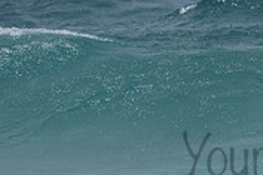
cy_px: 114
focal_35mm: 2007
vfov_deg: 0.7
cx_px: 433
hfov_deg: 1.0
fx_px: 14661
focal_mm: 500
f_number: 5.6
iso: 64
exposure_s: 1/2000
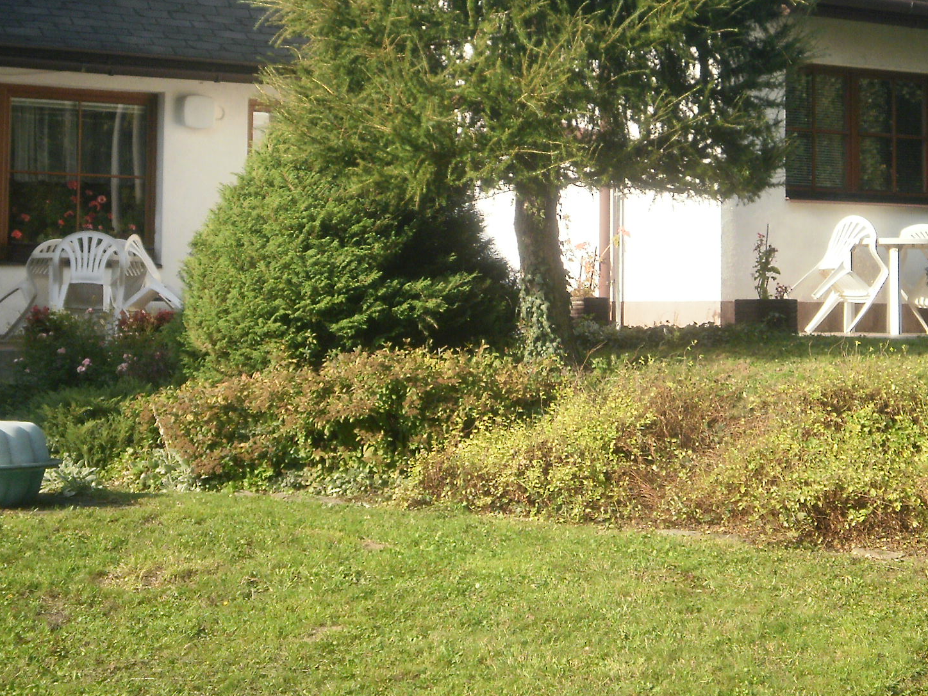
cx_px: 561
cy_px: 197
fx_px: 2037
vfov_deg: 19.3
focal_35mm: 76
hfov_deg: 25.6
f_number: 3.4
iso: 100
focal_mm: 7.61
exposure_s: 1/400
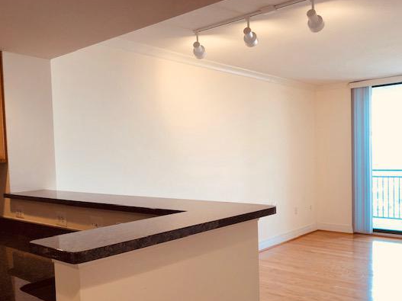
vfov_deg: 41.7
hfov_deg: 54.0
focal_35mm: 34
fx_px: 395
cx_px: 207
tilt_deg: -4.8
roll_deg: +1.5
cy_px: 175
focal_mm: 3.99
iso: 25
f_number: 1.8
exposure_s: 1/40
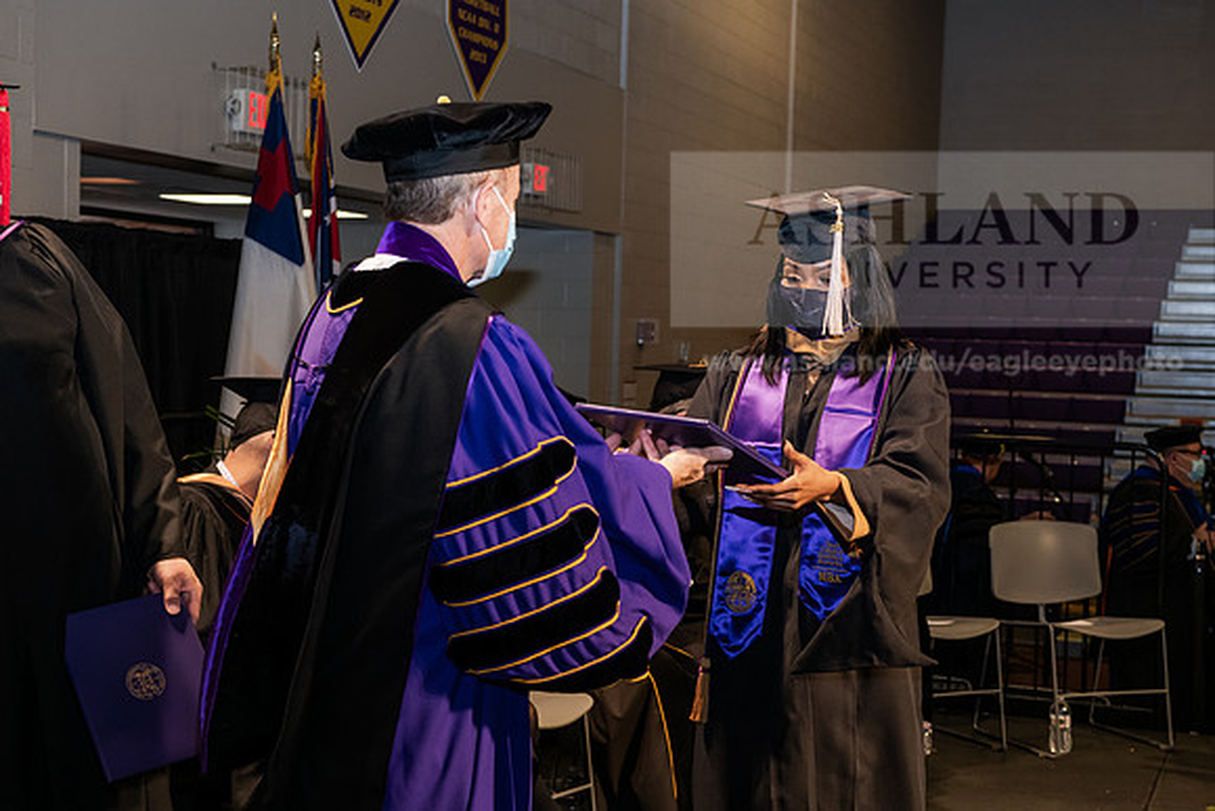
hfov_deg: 34.5
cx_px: 608
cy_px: 406
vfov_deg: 23.4
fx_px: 1958
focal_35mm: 58
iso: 1600
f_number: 6.3
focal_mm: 58
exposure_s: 1/200
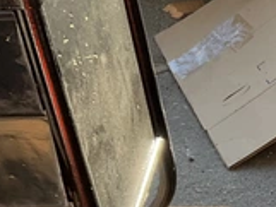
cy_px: 297
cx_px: 487
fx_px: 1077
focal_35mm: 135
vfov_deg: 10.7
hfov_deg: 13.2
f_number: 1.8
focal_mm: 3
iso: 32
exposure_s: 1/163
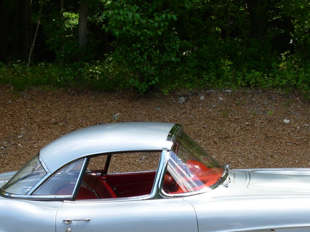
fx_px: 743
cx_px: 165
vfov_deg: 17.5
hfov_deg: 23.6
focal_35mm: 83
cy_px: 203
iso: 50
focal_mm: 6.3
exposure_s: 1/209
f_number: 2.9
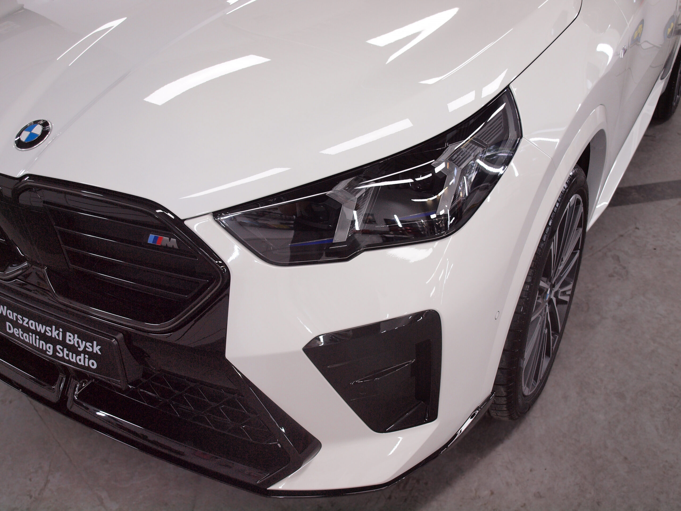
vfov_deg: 39.7
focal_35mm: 36
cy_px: 256
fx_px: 708
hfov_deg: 51.4
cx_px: 340
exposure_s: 1/60
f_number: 4
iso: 250
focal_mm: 18
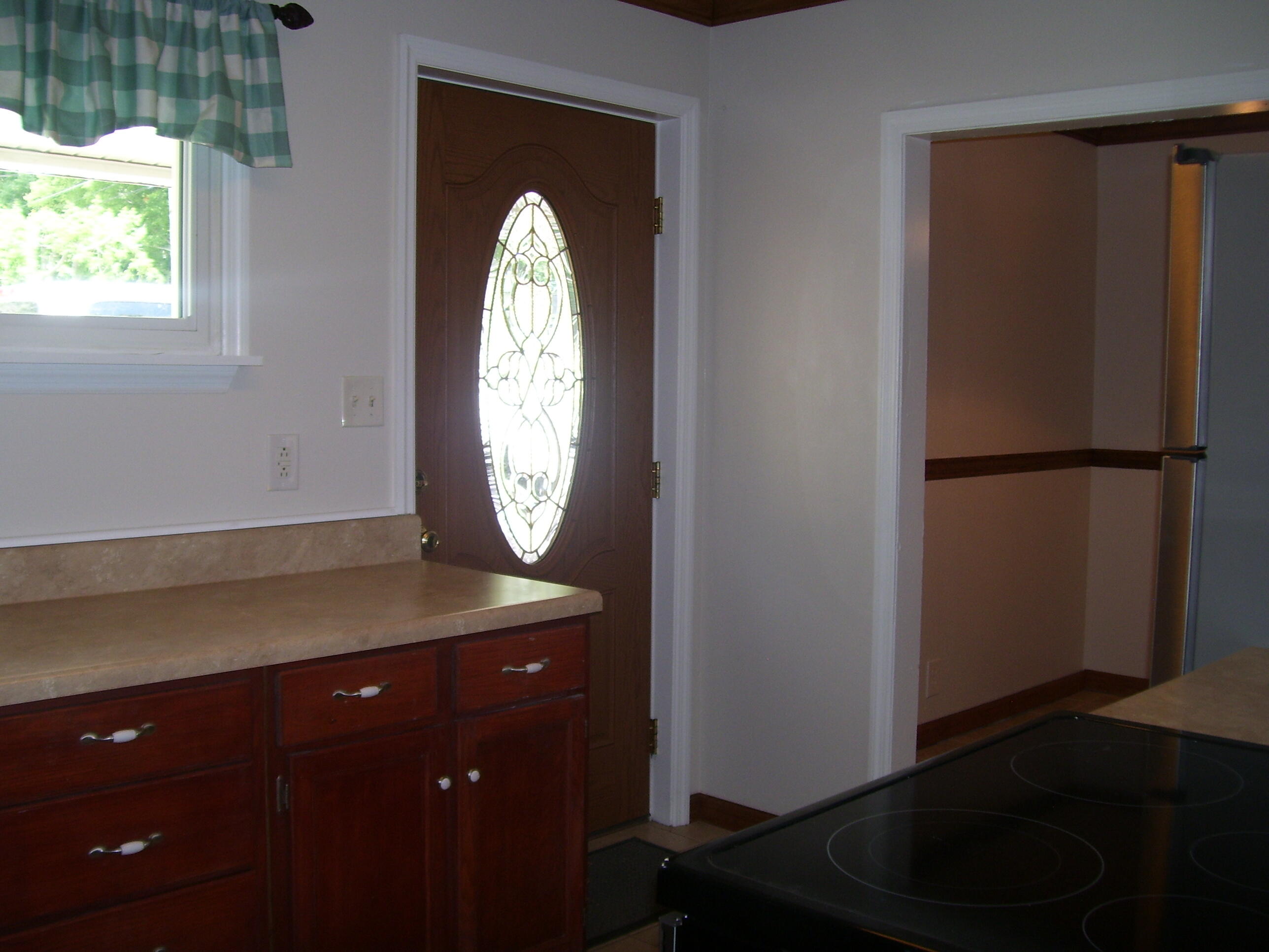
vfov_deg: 38.7
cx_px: 634
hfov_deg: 50.1
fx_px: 1356
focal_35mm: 37
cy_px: 476
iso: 80
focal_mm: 6
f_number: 2.7
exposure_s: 1/60
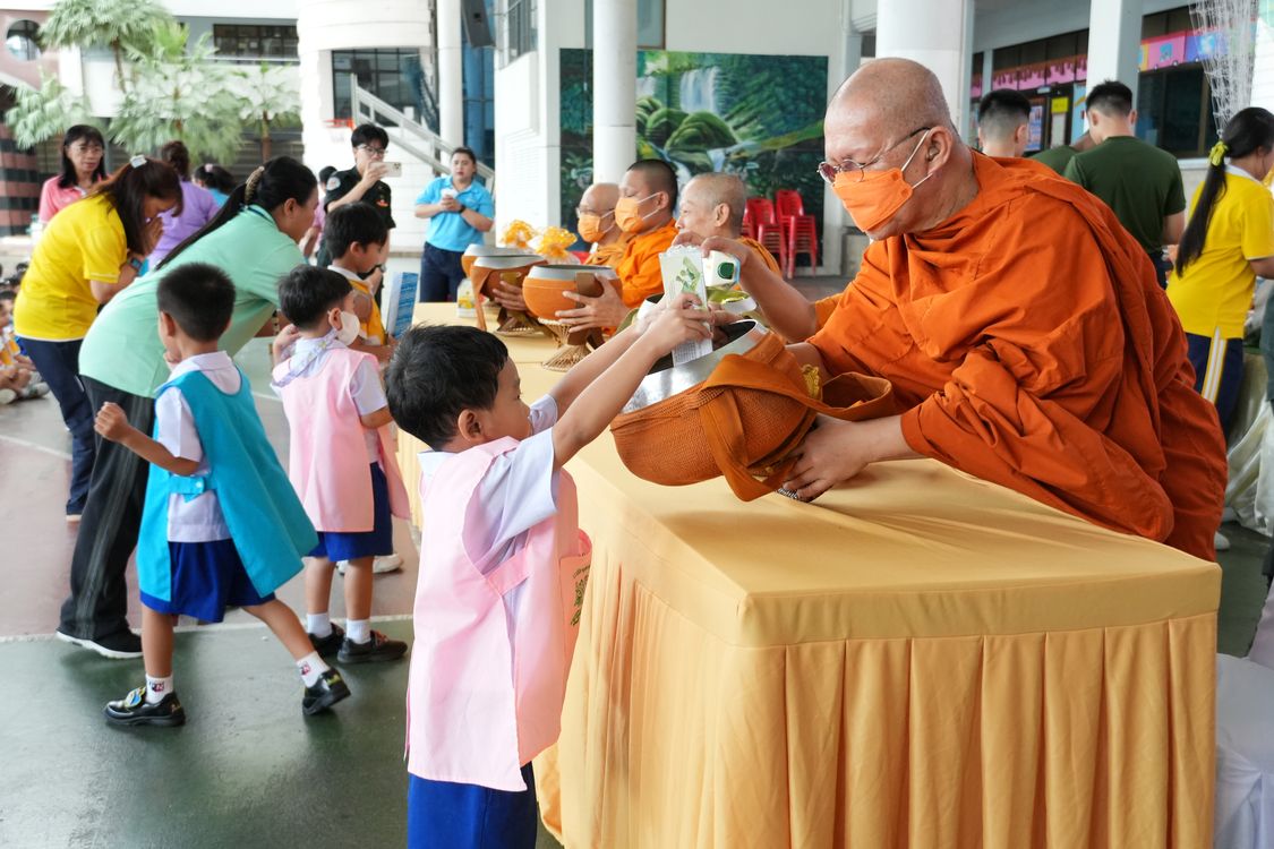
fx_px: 1327
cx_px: 637
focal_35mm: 38
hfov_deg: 51.3
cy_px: 424
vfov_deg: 35.5
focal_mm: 25
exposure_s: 1/200
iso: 1600
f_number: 4
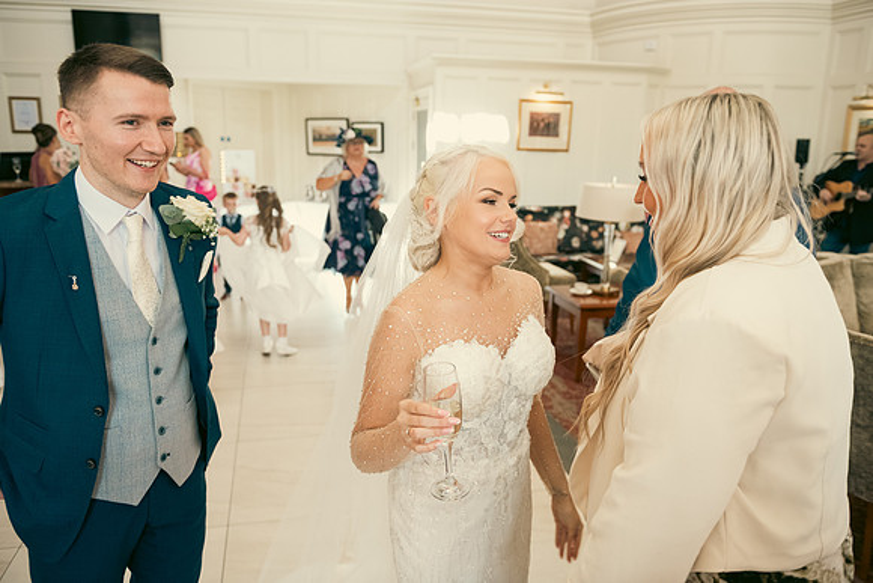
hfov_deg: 65.5
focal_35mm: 28
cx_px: 436
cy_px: 292
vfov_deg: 46.4
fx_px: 679
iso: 800
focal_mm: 28
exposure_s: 1/160
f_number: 3.5
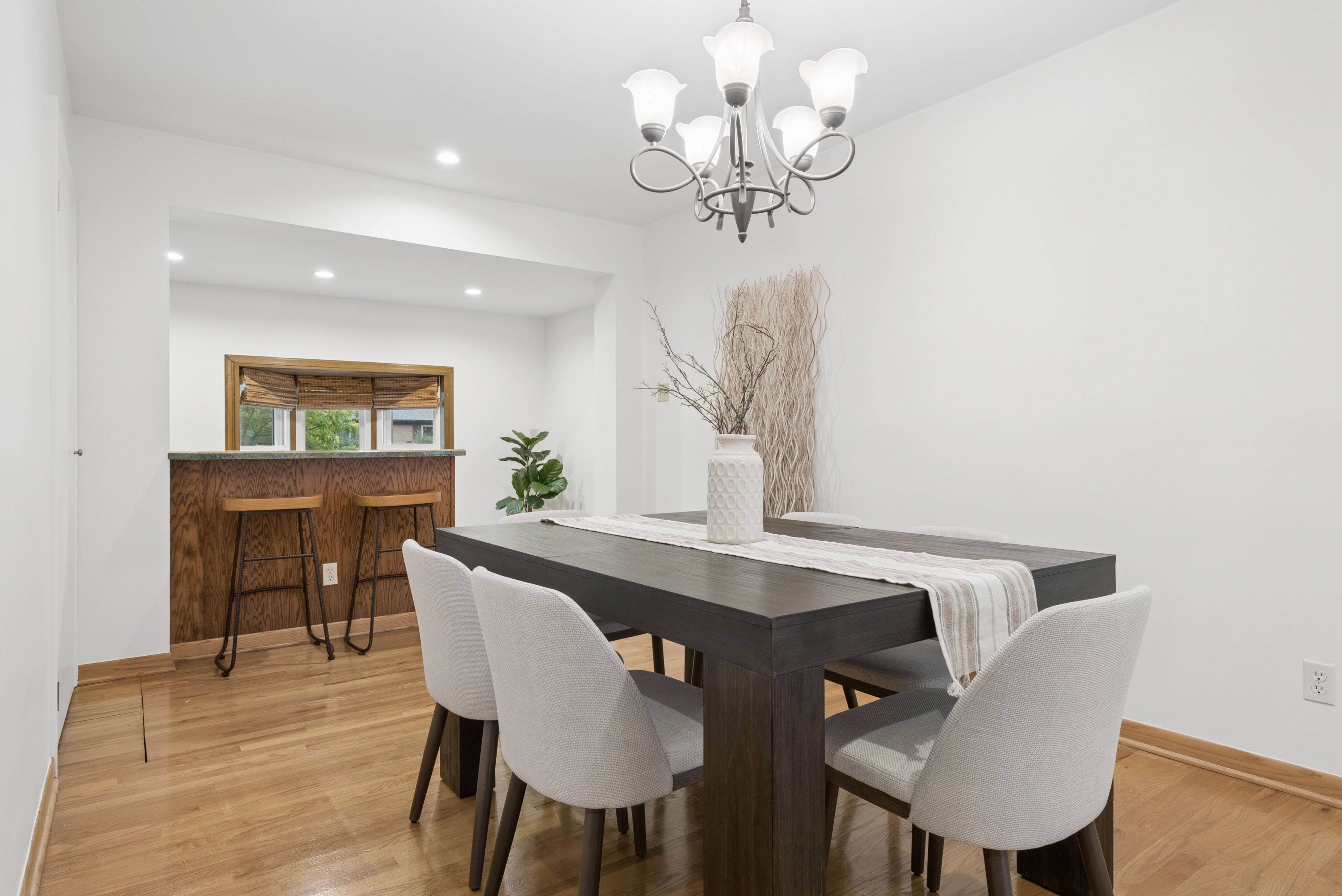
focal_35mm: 20
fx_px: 746
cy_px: 448
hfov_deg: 83.9
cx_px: 671
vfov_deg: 62.0
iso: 800
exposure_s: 1/15
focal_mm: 20
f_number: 8
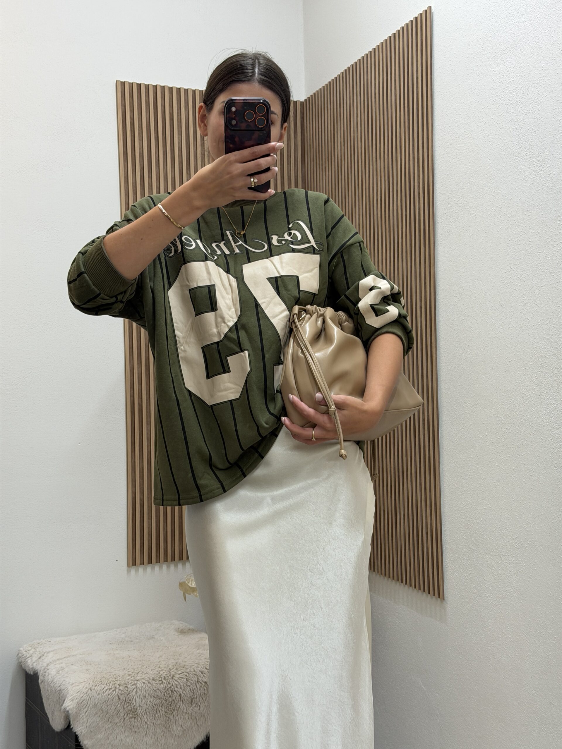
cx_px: 281
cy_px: 374
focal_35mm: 48
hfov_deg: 30.3
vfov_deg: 39.7
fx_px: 1039
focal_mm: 6.76
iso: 100
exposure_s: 1/112
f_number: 1.78
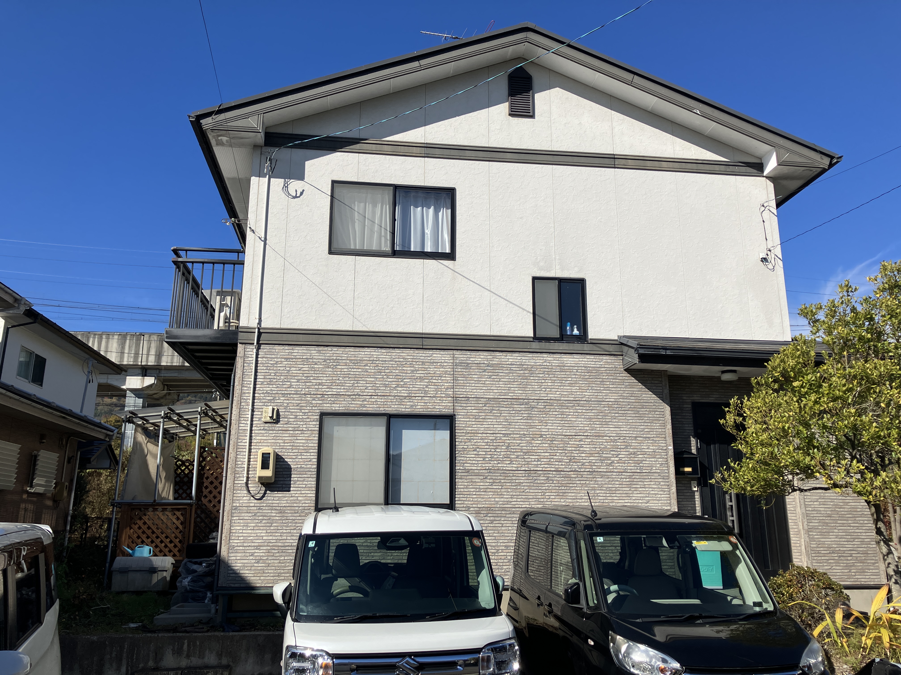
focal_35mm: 28
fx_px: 729
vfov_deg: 49.7
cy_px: 338
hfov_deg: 63.4
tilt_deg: +15.1
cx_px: 450
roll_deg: -0.1
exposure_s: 1/3247
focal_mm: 3.99
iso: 32
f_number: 1.8
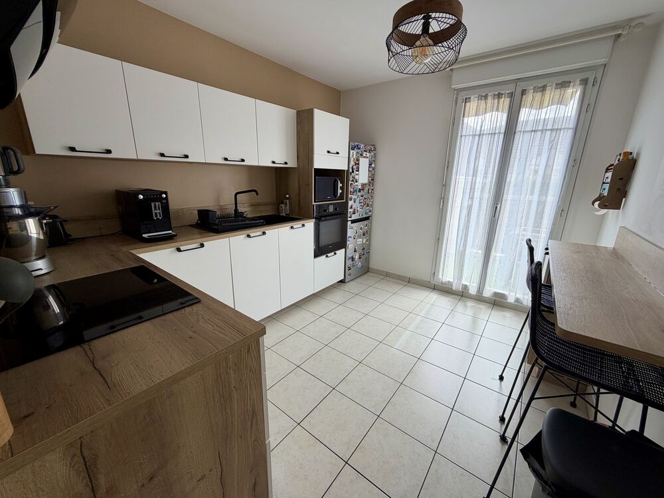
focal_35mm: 14
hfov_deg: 102.1
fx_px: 269
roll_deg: -0.3
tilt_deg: -15.0
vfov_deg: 85.7
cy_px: 249
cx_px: 332
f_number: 2.2
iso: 50
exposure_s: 1/121
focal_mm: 2.22
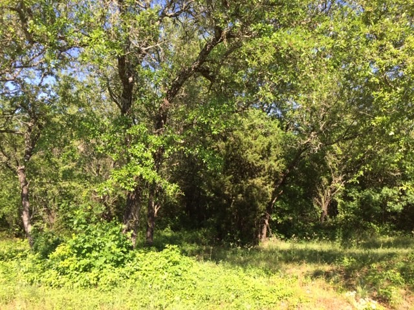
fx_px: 347
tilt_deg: +2.7
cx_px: 207
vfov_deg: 48.2
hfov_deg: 61.7
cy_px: 155
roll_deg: +0.7
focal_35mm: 29
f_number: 2.2
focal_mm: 4.15
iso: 32
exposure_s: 1/520
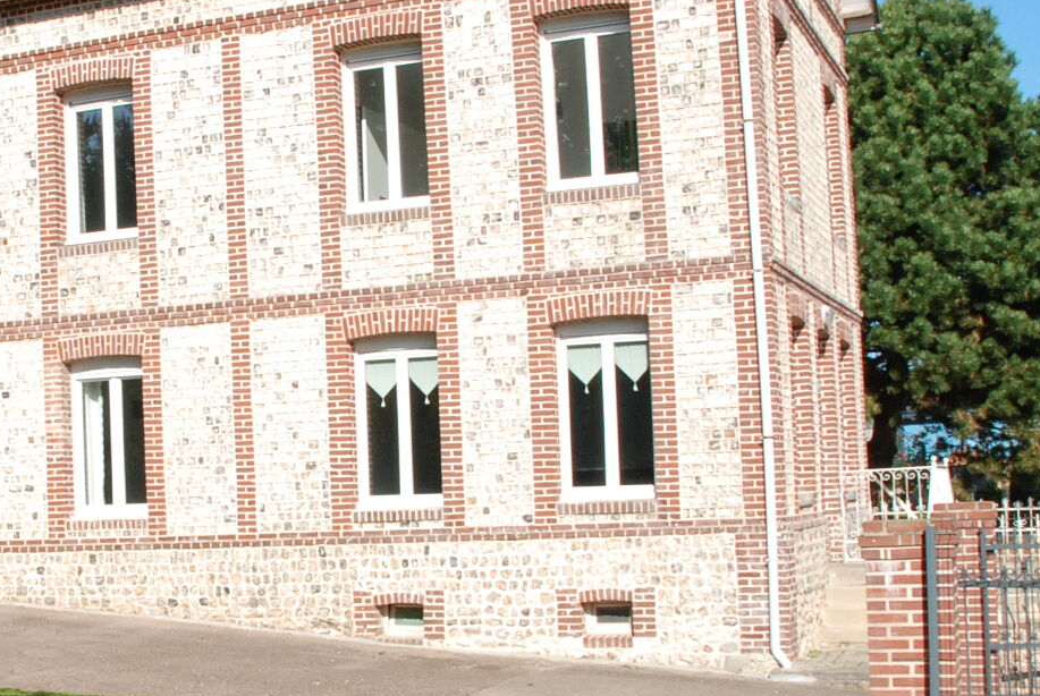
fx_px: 1649
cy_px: 417
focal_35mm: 57
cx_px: 272
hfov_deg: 34.3
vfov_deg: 23.8
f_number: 22
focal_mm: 18
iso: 640
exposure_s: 1/200
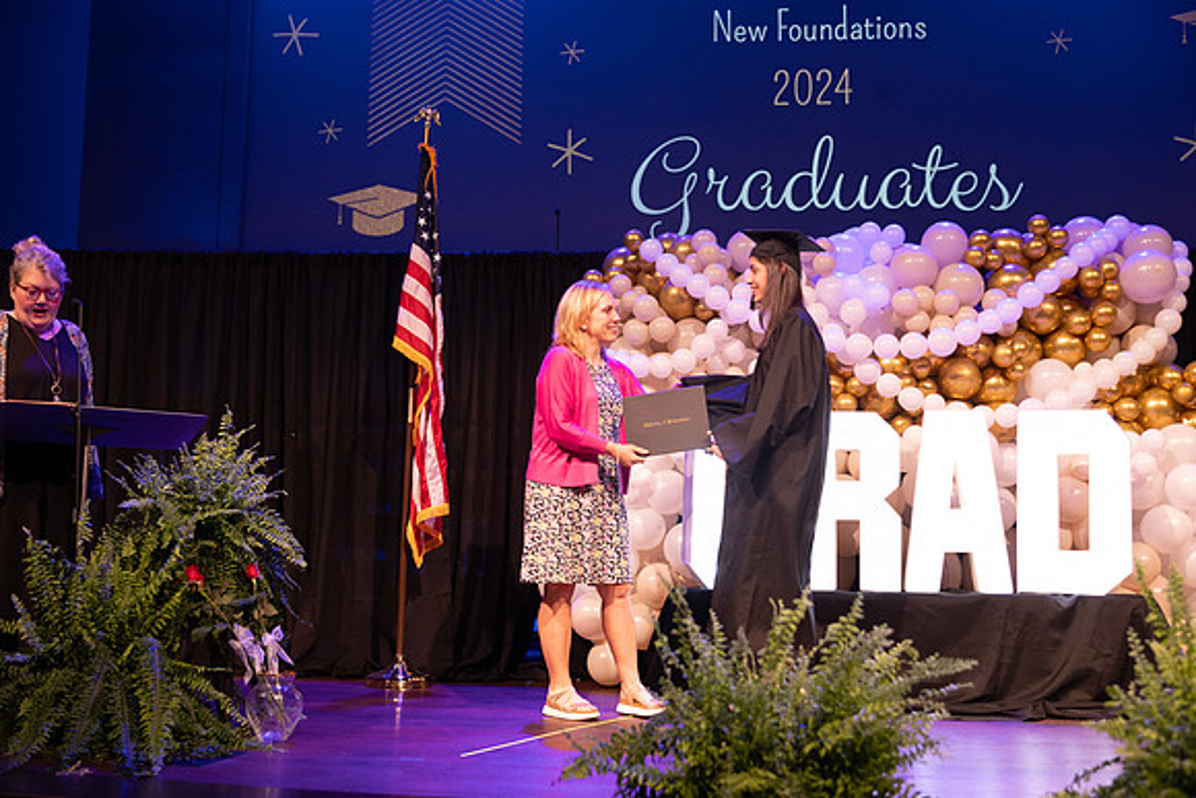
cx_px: 598
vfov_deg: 35.1
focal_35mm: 38
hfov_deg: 50.7
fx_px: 1263
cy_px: 399
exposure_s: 1/200
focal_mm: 38
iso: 1600
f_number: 4
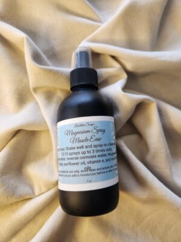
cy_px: 121
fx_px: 160
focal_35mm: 23
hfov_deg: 58.9
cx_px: 90
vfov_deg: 73.9
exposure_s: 1/120
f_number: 1.8
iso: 200
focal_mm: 5.4
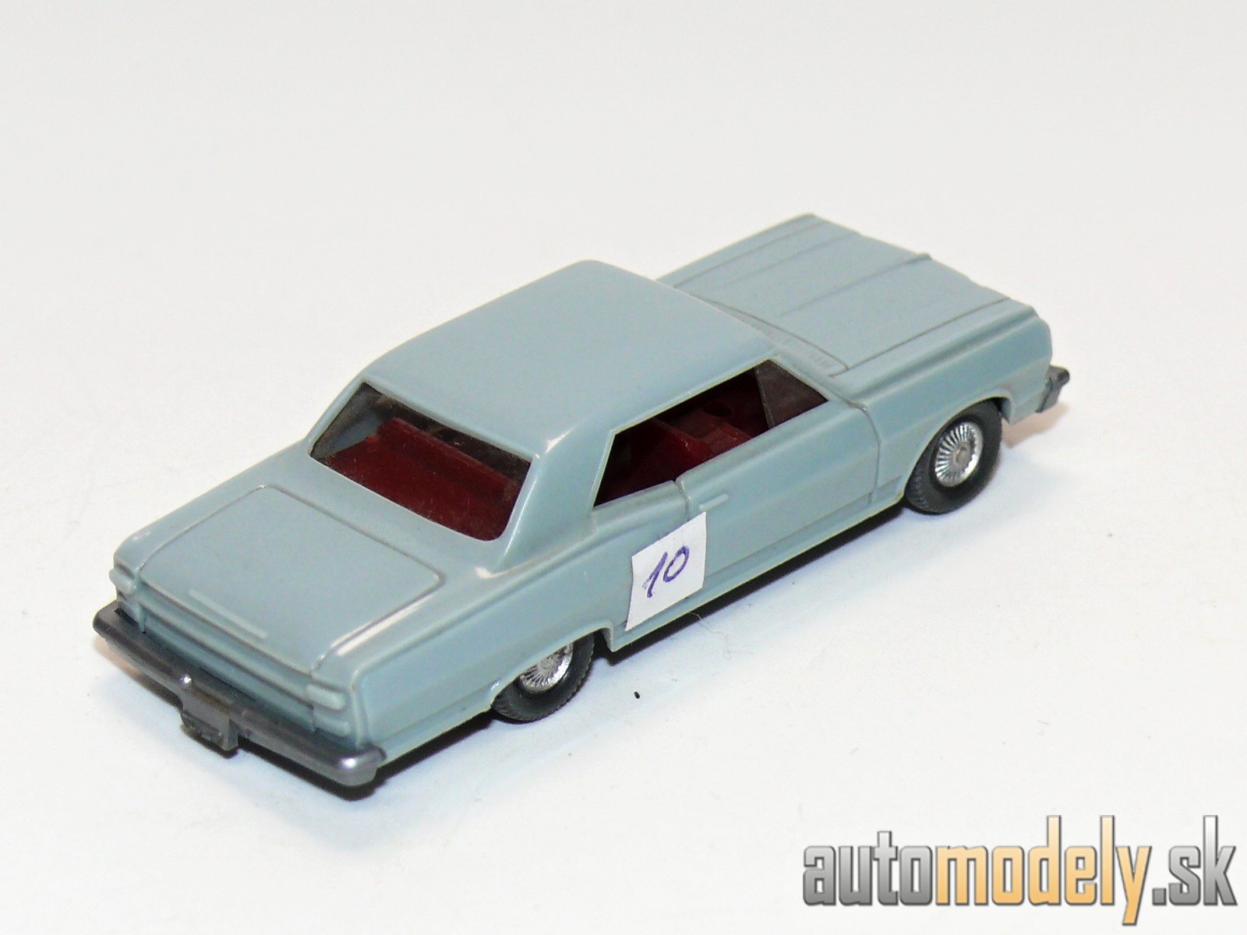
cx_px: 624
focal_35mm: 134
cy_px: 468
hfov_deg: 14.7
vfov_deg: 11.1
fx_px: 4827
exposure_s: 1/30
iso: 100
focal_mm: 15.9
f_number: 4
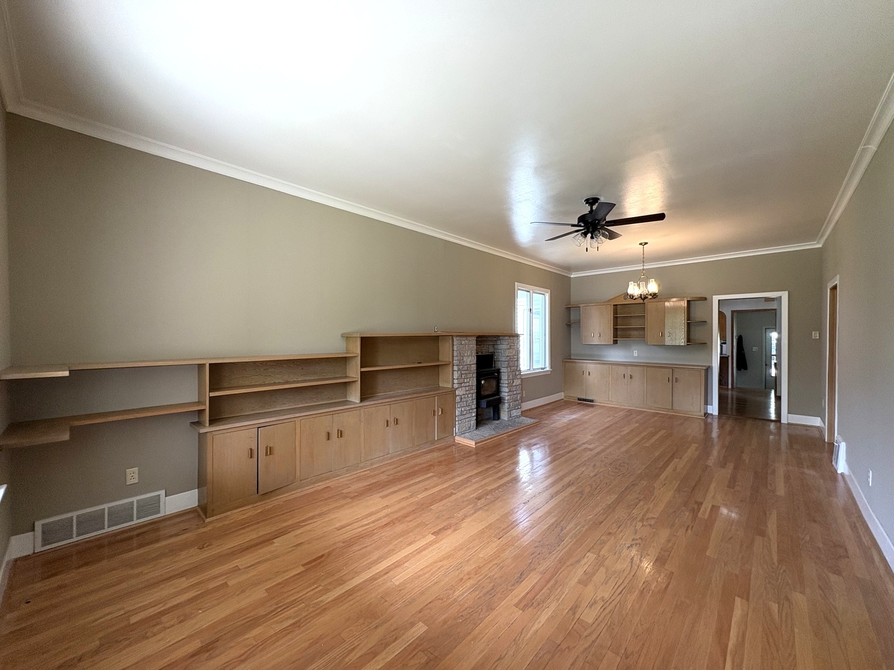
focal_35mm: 14
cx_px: 447
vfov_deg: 85.7
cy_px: 335
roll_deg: -0.1
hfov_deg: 102.1
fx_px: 362
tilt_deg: +0.4
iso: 200
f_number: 2.2
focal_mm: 2.22
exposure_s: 1/91
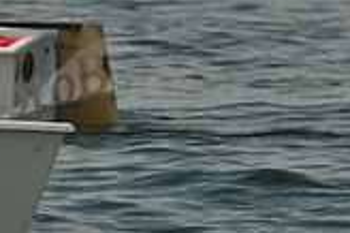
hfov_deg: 1.8
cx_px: -169
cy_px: -1
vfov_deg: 1.2
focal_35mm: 1168
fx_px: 11344
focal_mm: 220
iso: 200
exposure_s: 1/640
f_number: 11
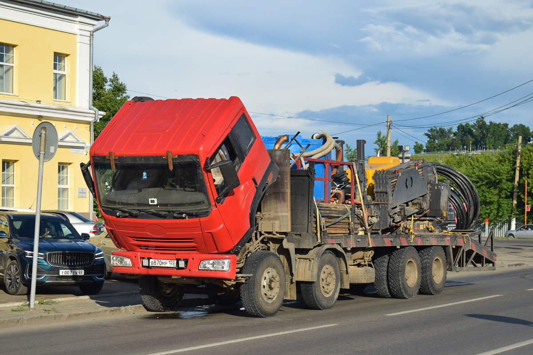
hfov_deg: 28.1
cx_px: 266
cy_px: 178
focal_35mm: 72
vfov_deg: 18.9
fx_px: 1066
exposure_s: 1/1000
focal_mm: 48
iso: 200
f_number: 6.3
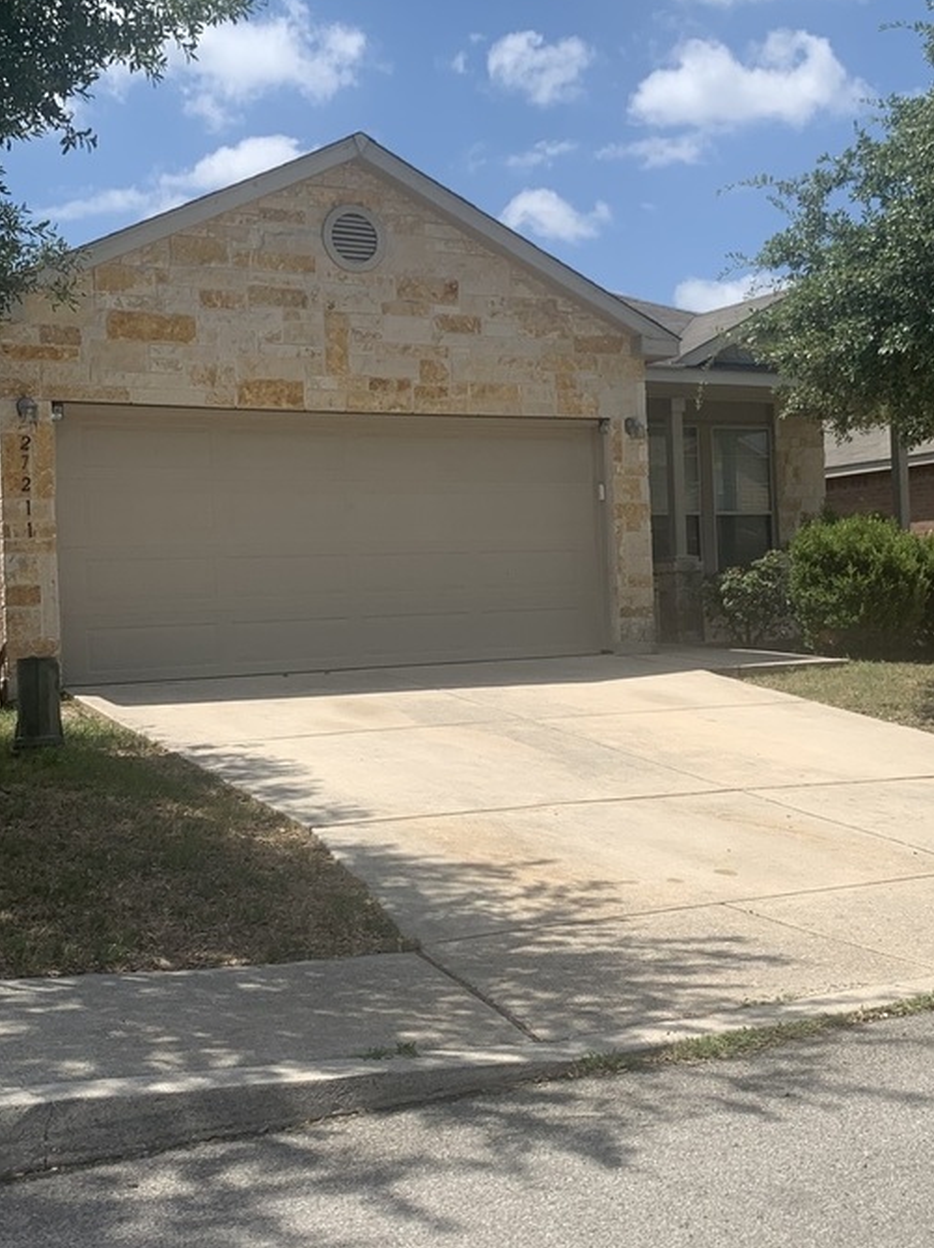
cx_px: 513
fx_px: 1512
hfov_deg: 34.3
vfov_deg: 44.8
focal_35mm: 42
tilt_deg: +2.1
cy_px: 591
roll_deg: +1.8
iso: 25
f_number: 1.8
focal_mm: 4.25
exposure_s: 1/2755
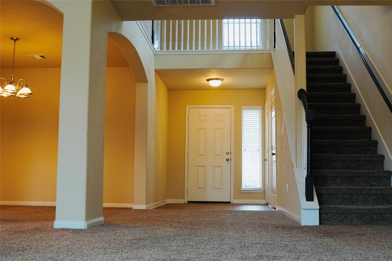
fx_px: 474
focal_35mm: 44
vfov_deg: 30.8
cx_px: 196
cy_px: 130
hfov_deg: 45.0
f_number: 3.5
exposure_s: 1/160
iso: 1600
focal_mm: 29
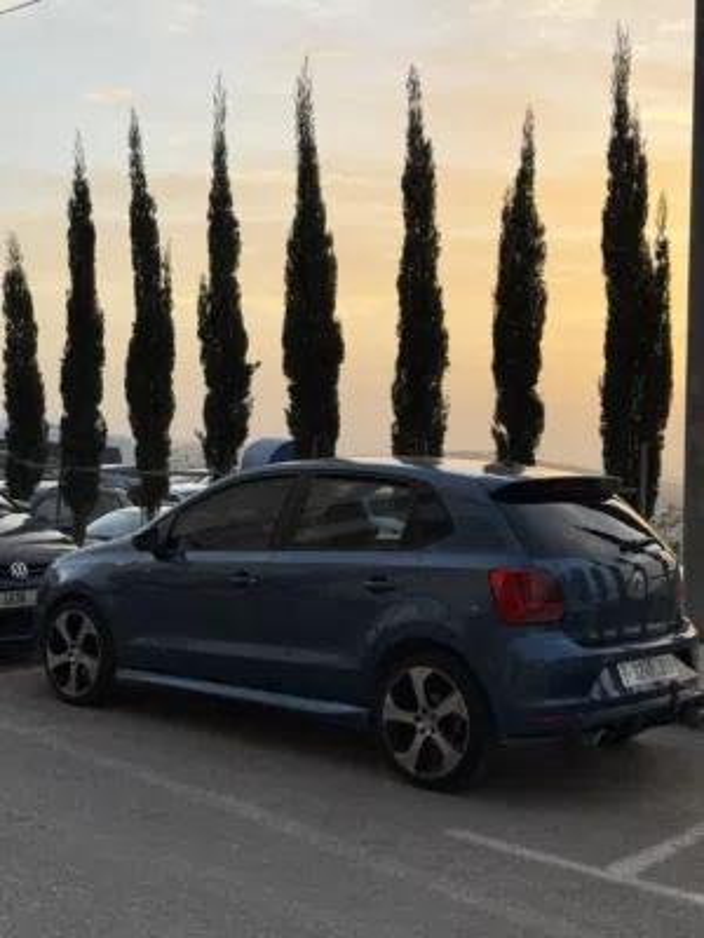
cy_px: 469
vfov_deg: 39.7
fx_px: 1302
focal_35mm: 48
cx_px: 352
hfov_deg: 30.3
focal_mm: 6.76
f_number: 1.78
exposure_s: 1/646
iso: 80
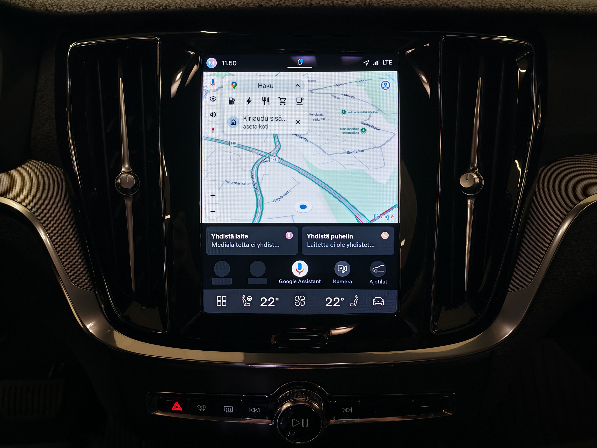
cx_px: 298
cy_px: 224
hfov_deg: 56.8
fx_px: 552
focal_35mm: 32
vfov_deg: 44.2
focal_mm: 6.12
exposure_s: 1/100
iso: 123
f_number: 1.9
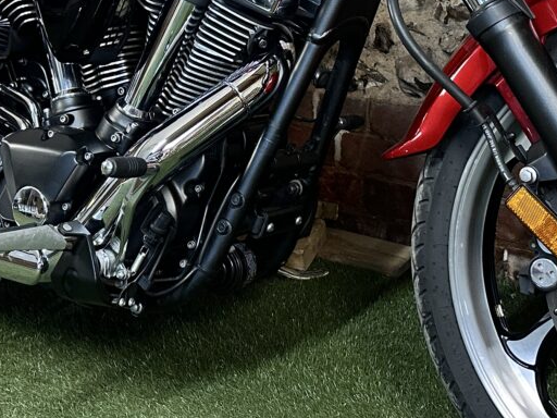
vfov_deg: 19.9
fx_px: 1159
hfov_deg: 27.0
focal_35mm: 72
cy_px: 10
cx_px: 286
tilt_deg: -8.5
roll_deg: -1.4
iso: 320
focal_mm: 6.86
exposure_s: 1/50
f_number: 1.78
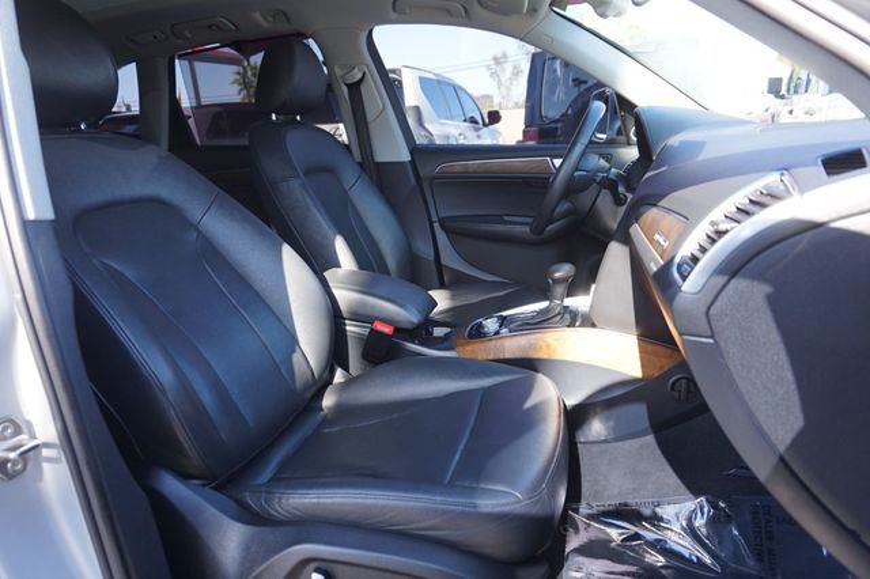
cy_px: 290
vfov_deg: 53.1
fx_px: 580
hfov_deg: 73.8
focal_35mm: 24
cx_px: 435
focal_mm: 16
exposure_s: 1/60
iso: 100
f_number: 4
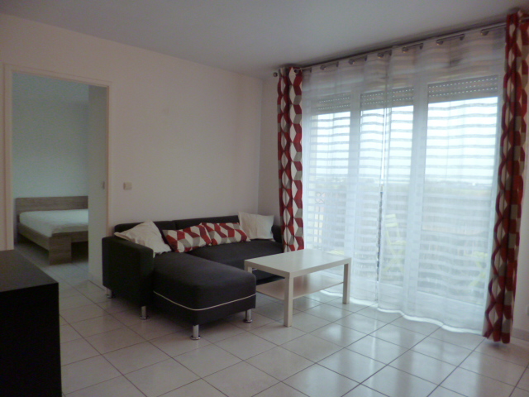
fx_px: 367
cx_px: 264
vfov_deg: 56.8
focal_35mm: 24
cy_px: 198
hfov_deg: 71.6
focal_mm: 4.3
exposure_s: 1/60
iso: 250
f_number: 2.5
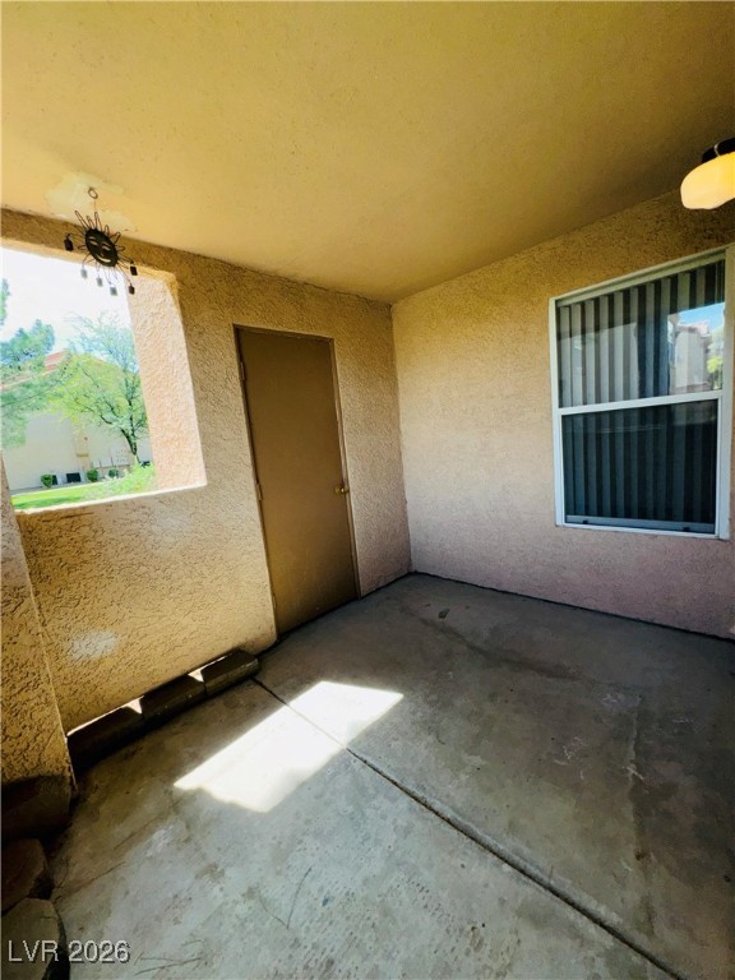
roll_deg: +5.0
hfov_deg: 85.7
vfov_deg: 102.1
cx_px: 368
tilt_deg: -8.8
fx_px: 396
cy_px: 490
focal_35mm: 14
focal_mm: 2.22
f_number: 2.2
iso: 32
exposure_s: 1/343
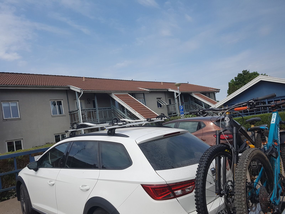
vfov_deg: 53.1
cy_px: 107
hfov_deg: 67.3
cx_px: 142
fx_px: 214
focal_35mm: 26
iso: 50
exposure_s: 1/3824
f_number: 1.7
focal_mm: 4.2
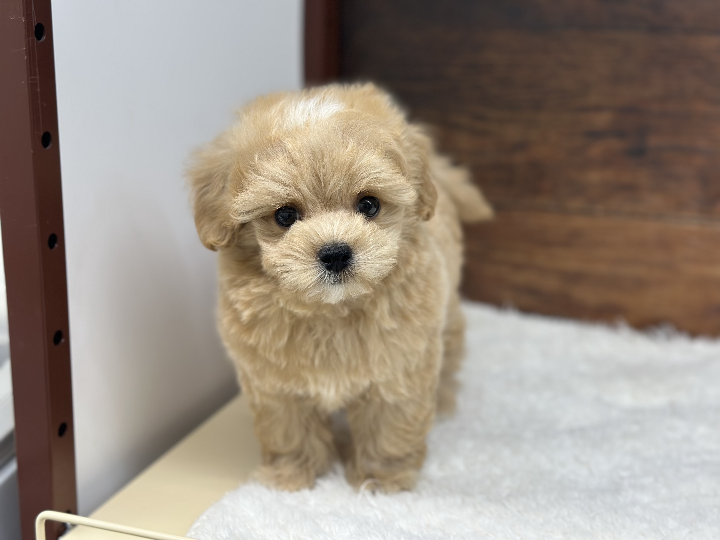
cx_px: 360
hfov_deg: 39.7
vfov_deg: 30.3
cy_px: 270
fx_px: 998
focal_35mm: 48
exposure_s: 1/141
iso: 125
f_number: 1.78
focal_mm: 6.86
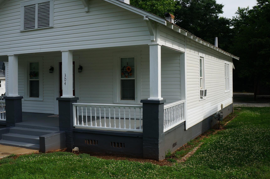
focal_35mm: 41
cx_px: 127
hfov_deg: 47.7
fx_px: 305
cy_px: 82
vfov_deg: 32.7
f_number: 11
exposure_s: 1/125
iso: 125
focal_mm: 19
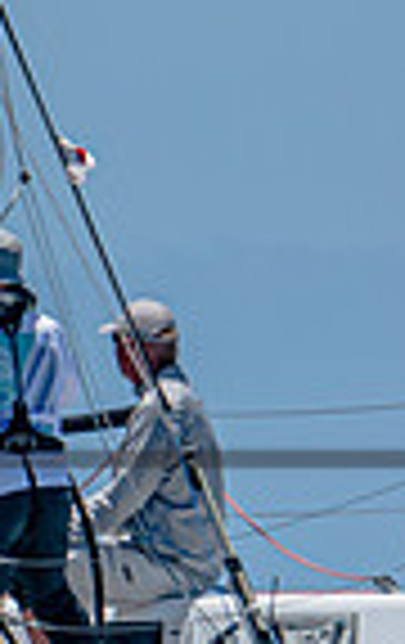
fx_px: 30856
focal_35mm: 1756
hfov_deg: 0.8
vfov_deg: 1.2
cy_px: 613
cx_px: -823
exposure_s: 1/1600
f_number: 5.6
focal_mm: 260
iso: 200
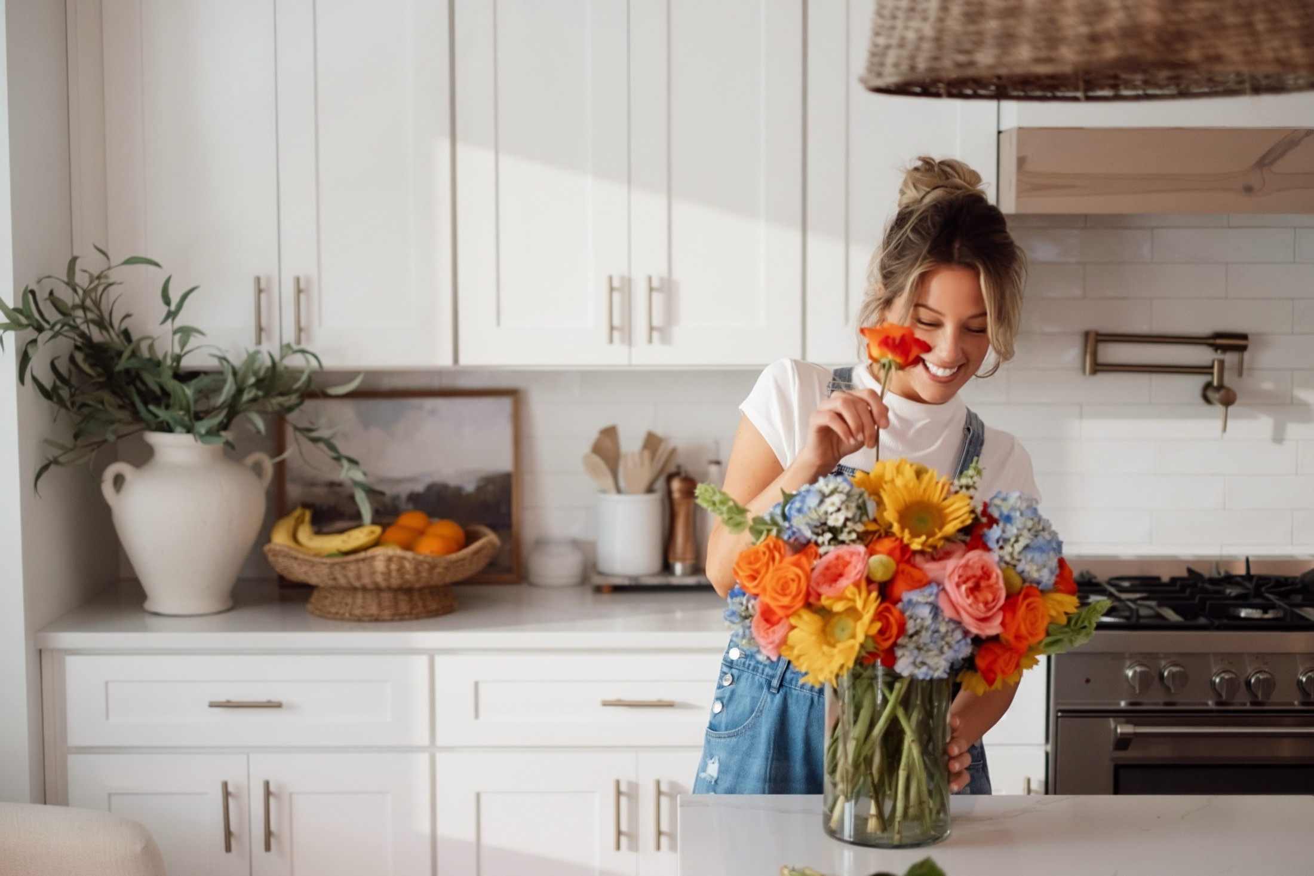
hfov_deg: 37.5
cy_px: 438
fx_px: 1934
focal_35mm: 53
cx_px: 657
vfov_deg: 25.5
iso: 1000
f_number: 1.4
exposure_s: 1/250
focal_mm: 35
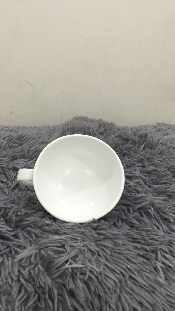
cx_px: 83
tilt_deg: -21.8
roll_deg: +0.9
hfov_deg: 34.7
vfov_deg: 58.0
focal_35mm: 34
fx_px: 280
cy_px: 155
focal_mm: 3.3
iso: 80
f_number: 2.4
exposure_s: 1/33
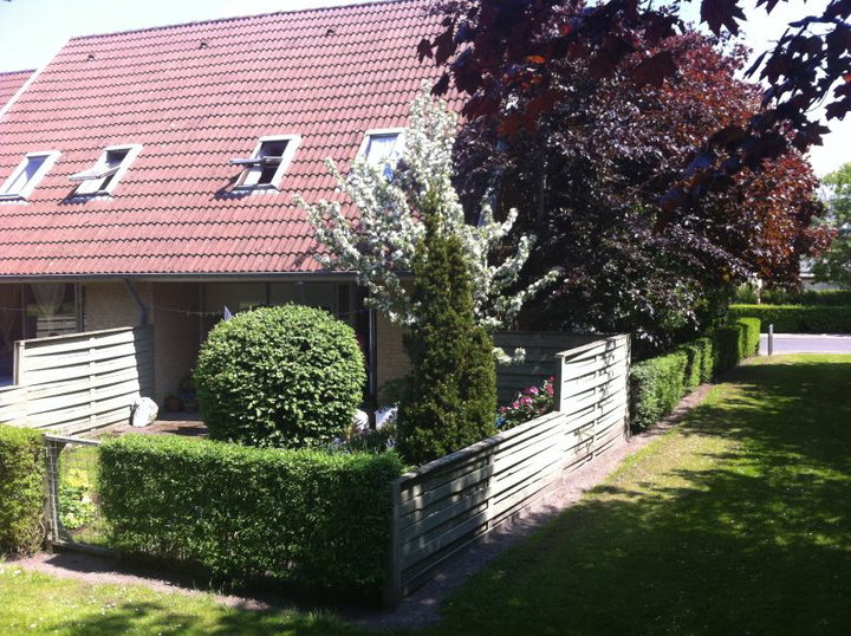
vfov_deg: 40.6
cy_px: 318
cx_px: 426
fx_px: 859
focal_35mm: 35
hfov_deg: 52.7
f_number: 2.8
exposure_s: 1/437
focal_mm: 3.85
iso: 80
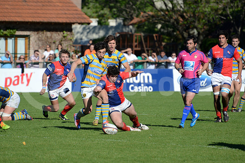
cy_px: 82
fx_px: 2042
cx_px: 122
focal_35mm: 300
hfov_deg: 6.9
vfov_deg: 4.6
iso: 320
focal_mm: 300
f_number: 5.6
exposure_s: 1/1250
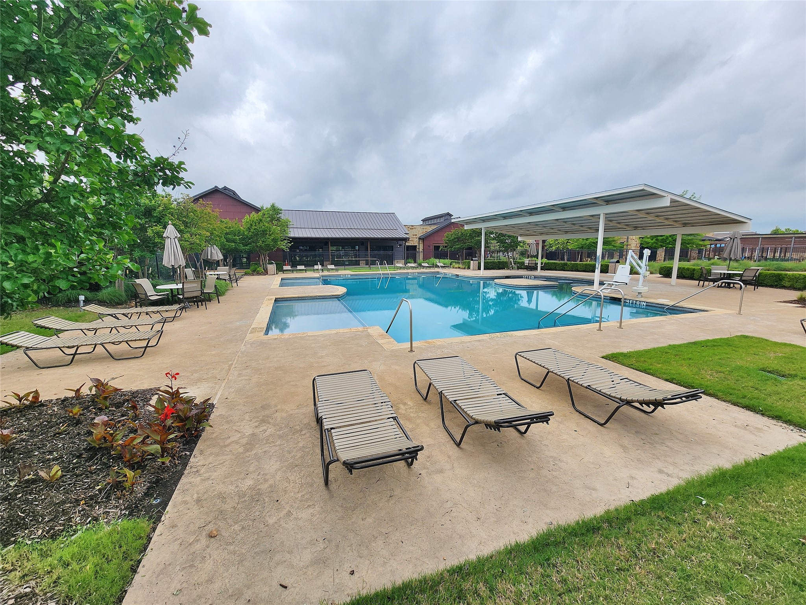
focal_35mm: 13
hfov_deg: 106.2
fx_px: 303
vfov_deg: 89.9
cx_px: 403
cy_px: 302
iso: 50
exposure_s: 1/682
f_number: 2.2
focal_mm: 2.2
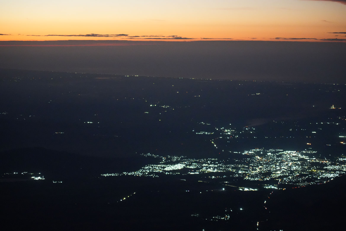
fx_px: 1009
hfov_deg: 19.5
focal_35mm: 105
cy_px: 116
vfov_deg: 13.0
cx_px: 173
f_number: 4
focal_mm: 105
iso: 12800
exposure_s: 1/8
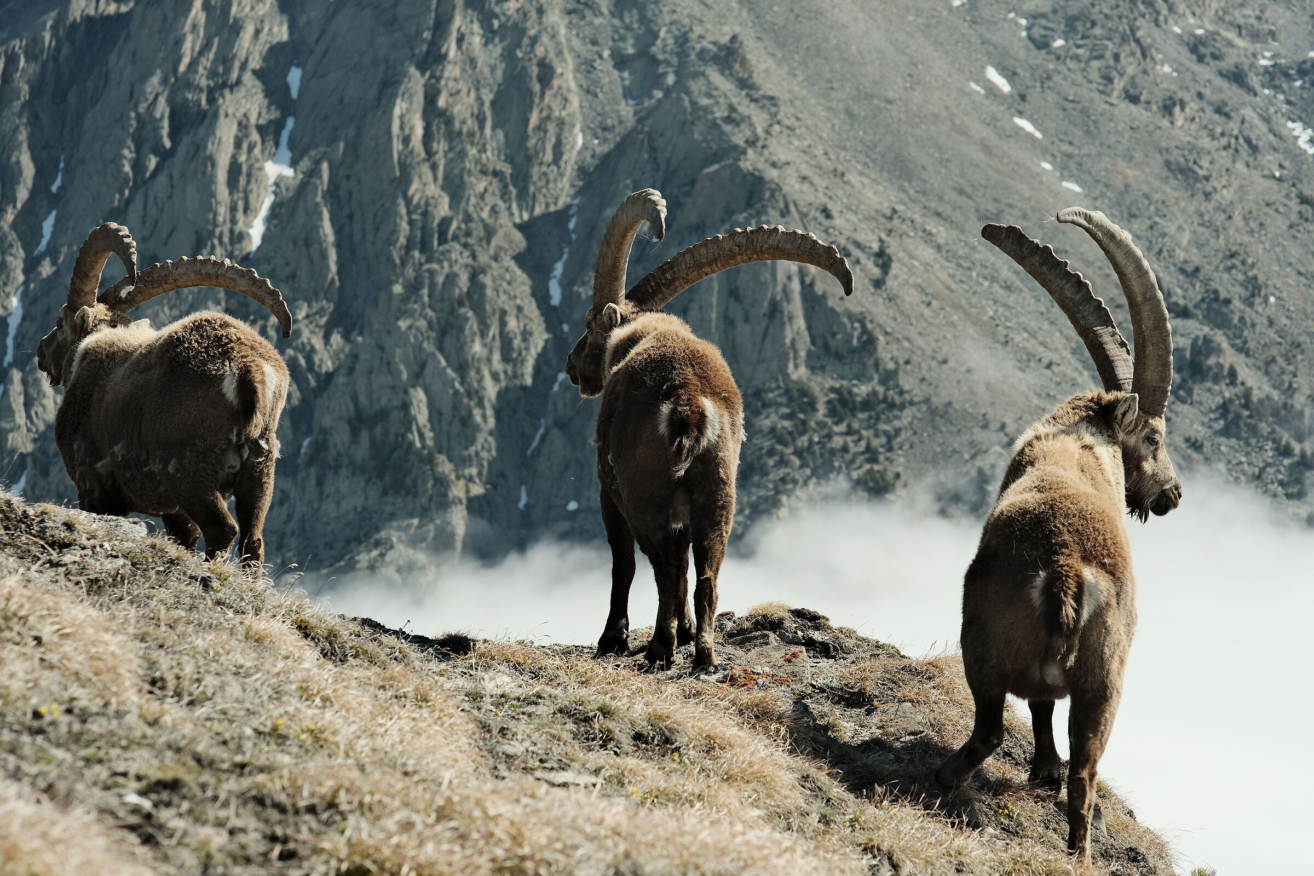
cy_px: 438
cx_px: 657
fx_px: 4124
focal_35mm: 113
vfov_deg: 12.1
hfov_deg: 18.1
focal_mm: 75
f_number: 6.3
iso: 500
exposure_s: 1/1000
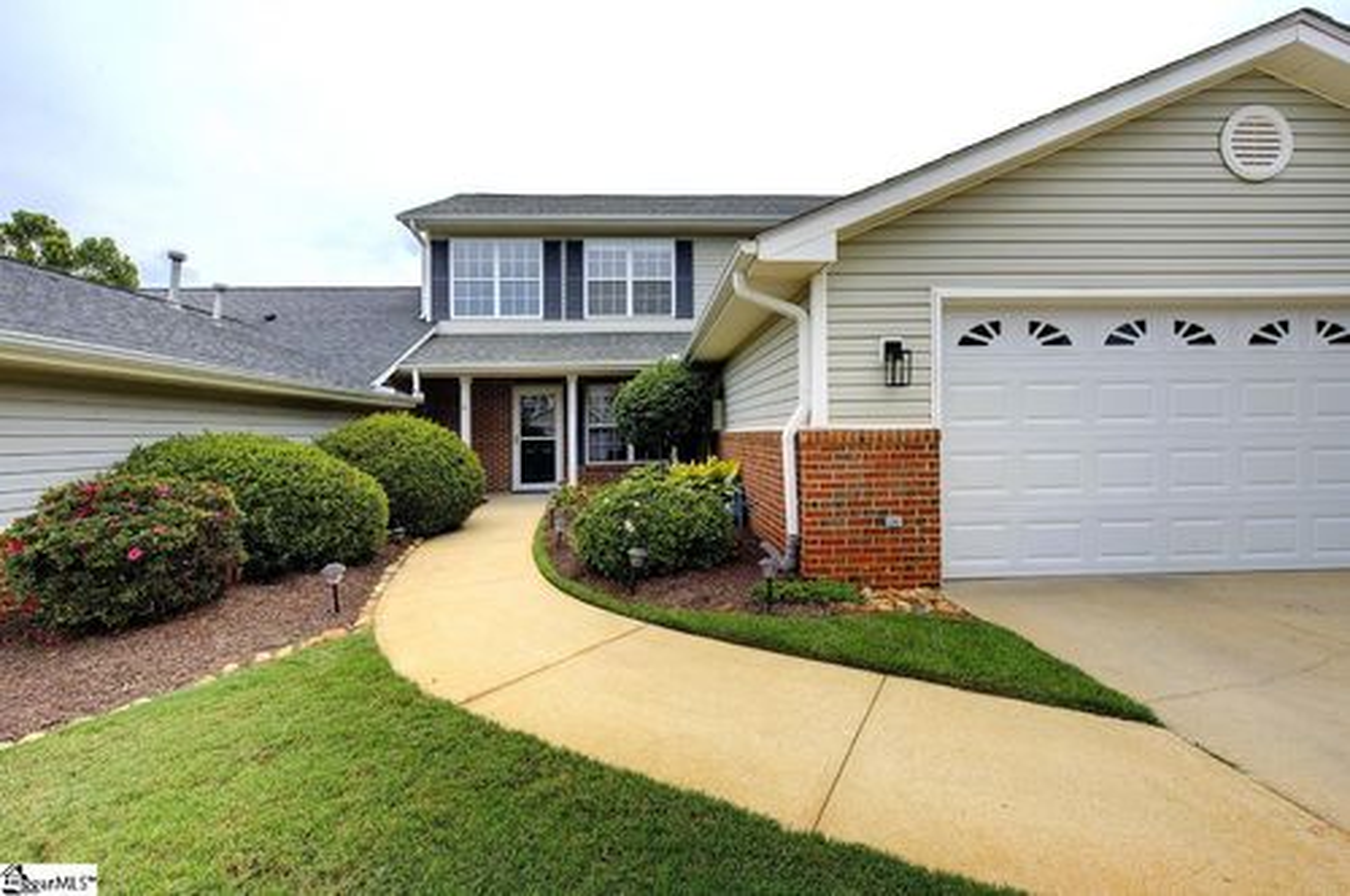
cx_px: 675
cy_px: 448
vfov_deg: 77.2
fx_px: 562
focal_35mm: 15
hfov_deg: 100.5
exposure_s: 1/250
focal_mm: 15
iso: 400
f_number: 11
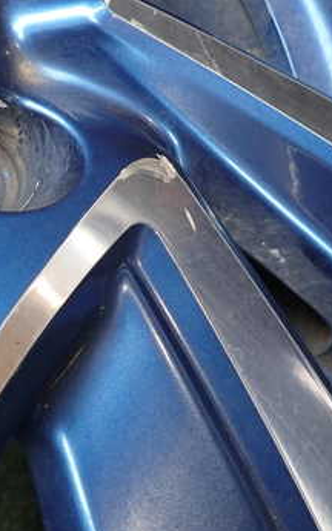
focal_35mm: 46
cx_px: -86
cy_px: 233
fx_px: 666
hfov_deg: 24.7
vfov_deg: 43.4
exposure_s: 1/125
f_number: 2
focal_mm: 4.5
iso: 200
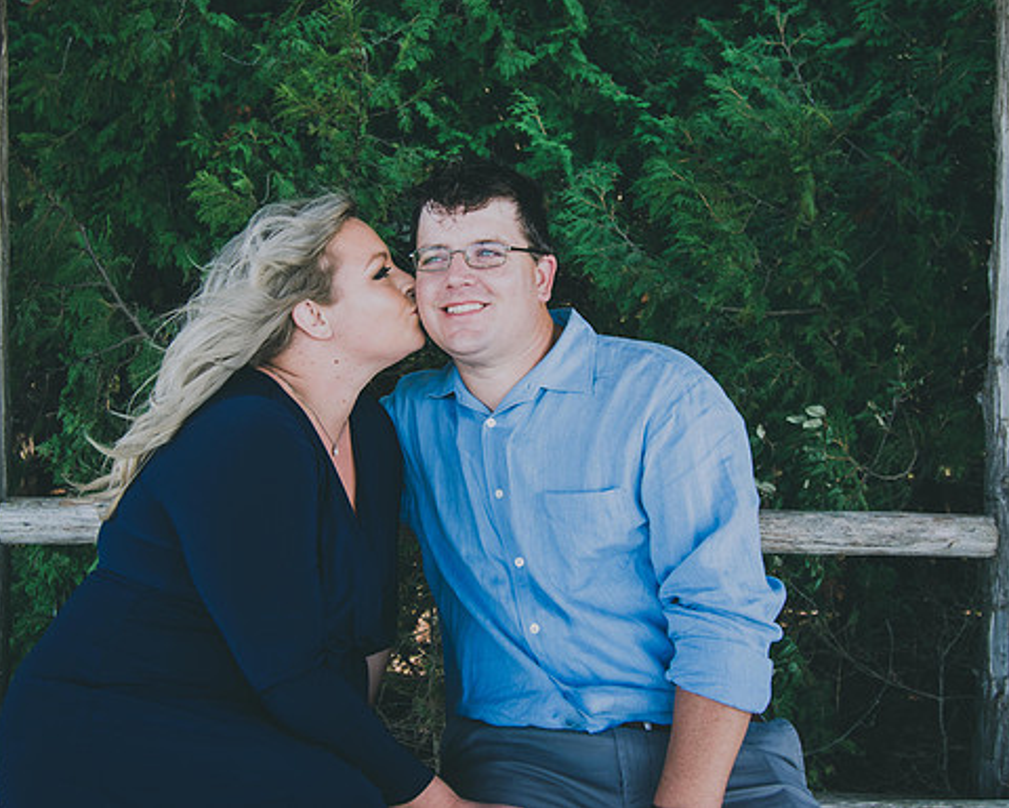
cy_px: 403
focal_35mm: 34
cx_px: 433
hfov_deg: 52.7
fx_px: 1015
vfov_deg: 43.4
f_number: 5.6
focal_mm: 20
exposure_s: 1/125
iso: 400
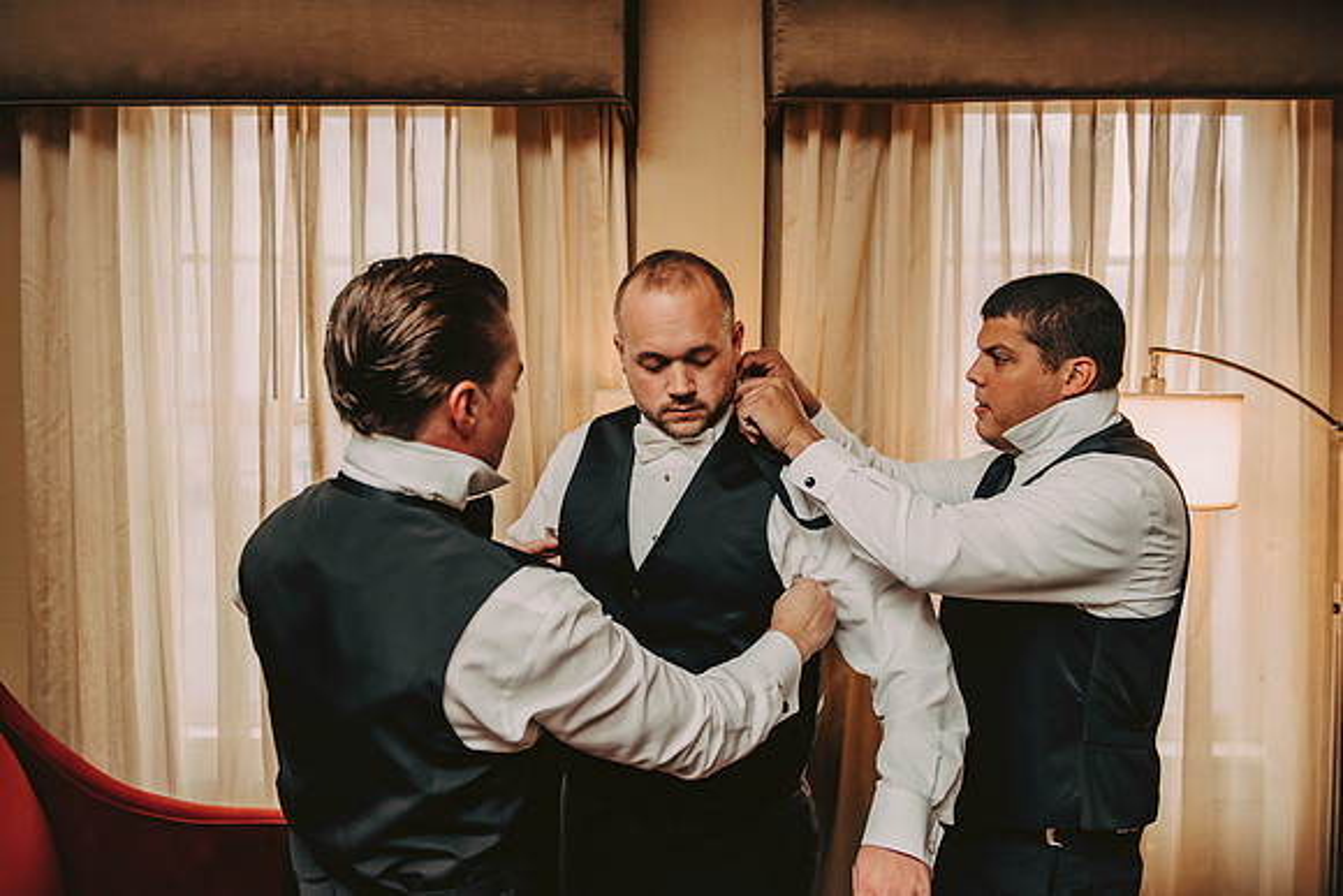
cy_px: 448
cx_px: 671
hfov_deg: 61.7
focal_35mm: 30
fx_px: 1124
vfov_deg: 43.5
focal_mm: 29
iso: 800
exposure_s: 1/250
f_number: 3.2
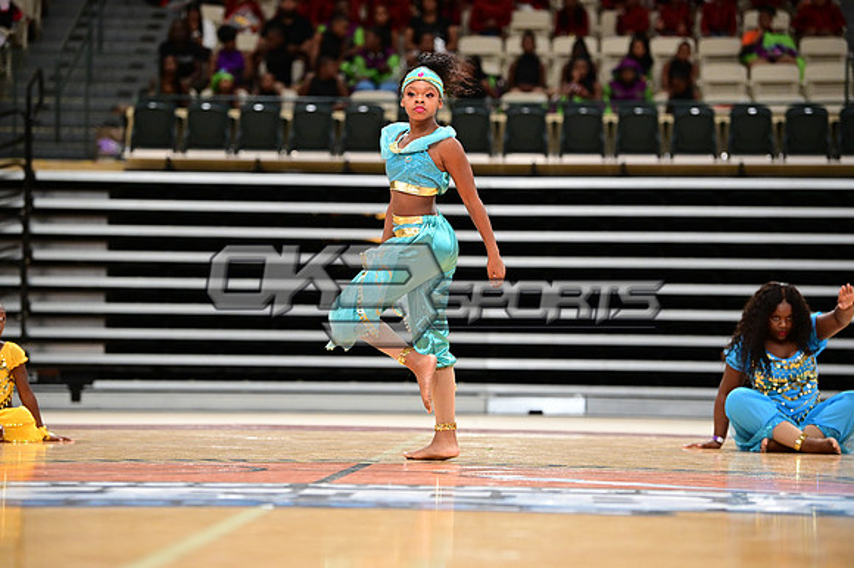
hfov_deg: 15.2
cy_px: 284
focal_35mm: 135
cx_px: 427
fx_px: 3201
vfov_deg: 10.1
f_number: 3.2
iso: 6400
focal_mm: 135
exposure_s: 1/1000
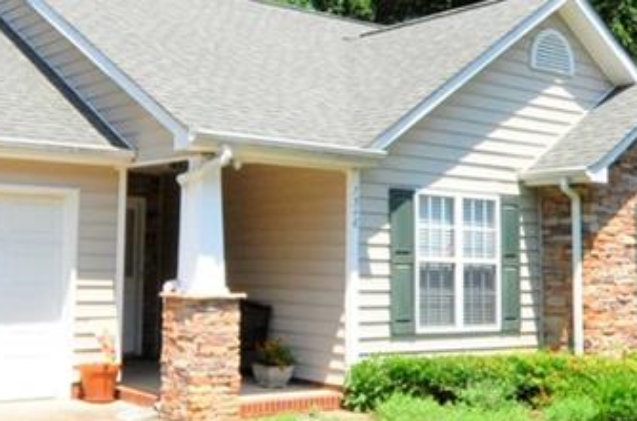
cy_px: 37
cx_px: 126
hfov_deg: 41.0
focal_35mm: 46
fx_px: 812
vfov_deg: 27.9
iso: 1250
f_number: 22
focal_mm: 10
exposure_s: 1/200
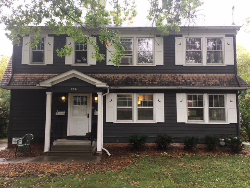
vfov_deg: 48.2
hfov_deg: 61.7
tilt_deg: +6.8
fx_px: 209
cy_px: 94
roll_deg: +0.2
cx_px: 125
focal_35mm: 29
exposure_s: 1/30
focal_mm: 4.15
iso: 32
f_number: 2.2
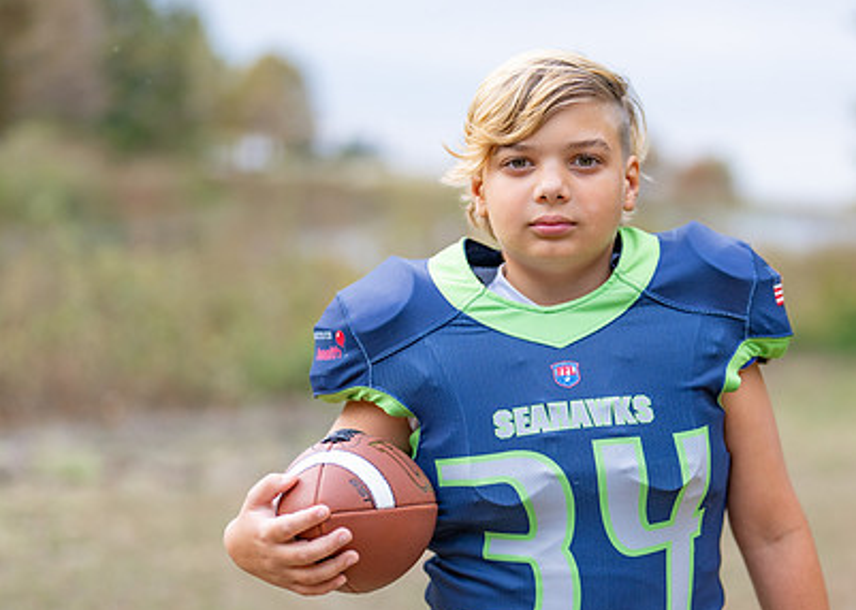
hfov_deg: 23.5
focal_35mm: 84
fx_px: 2041
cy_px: 394
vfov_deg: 17.0
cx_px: 620
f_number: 1.2
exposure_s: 1/1250
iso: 100
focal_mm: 50
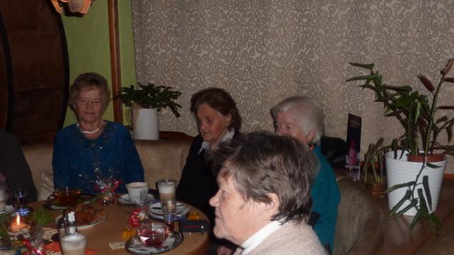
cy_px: 169
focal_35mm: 45
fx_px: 542
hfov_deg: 45.5
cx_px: 228
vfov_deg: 26.4
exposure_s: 1/125
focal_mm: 4.7
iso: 125
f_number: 3.4
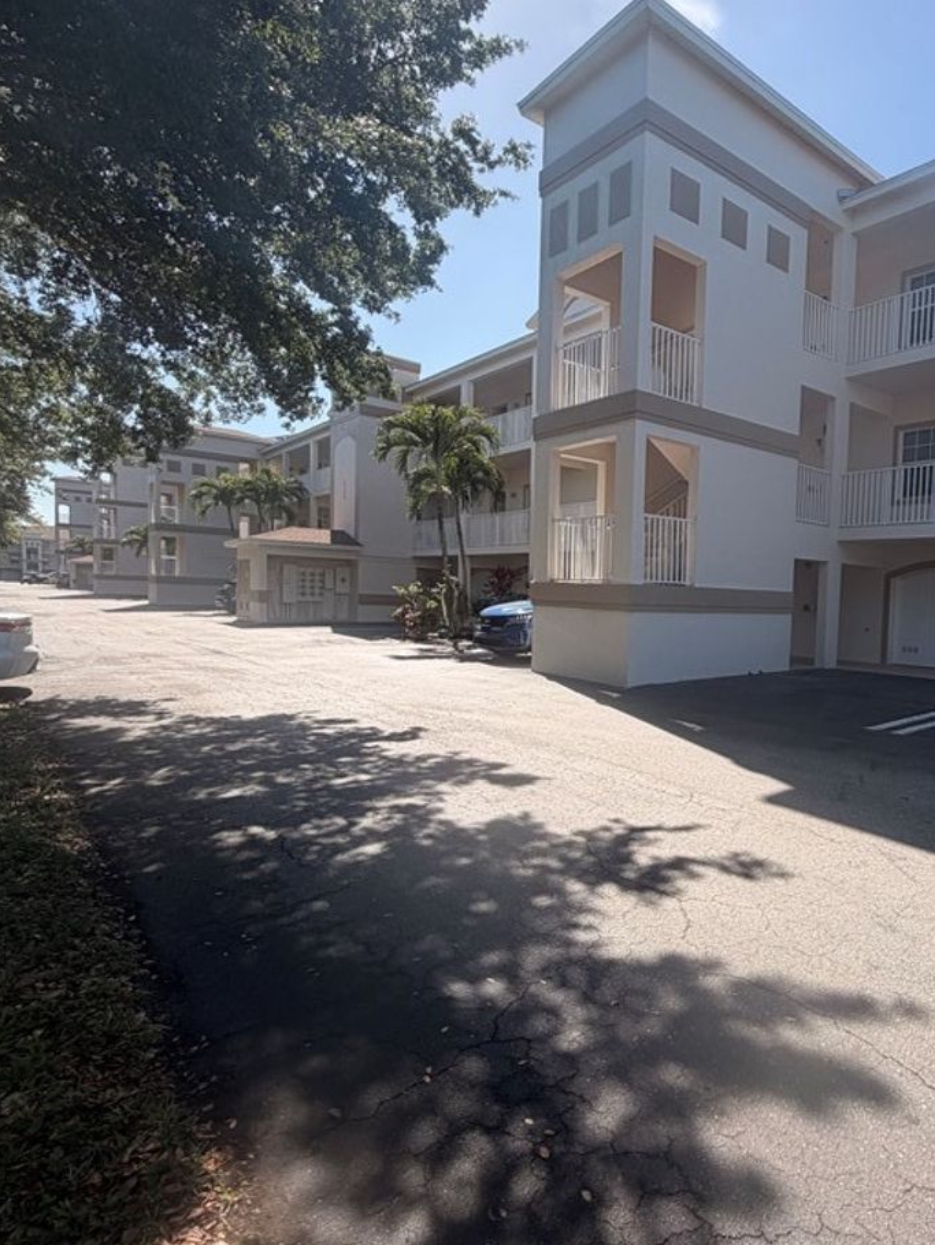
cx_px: 675
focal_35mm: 21
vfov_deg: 78.9
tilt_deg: -3.9
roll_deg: -3.4
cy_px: 649
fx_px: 756
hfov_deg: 60.7
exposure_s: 1/770
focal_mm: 2.22
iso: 32
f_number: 2.2
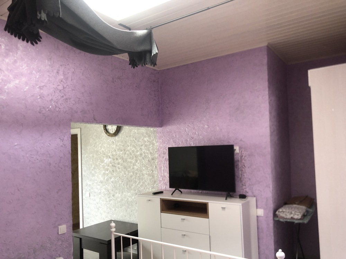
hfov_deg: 63.4
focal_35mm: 28
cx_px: 173
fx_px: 280
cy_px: 130
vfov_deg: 49.7
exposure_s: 1/17
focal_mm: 3.99
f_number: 1.8
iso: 50
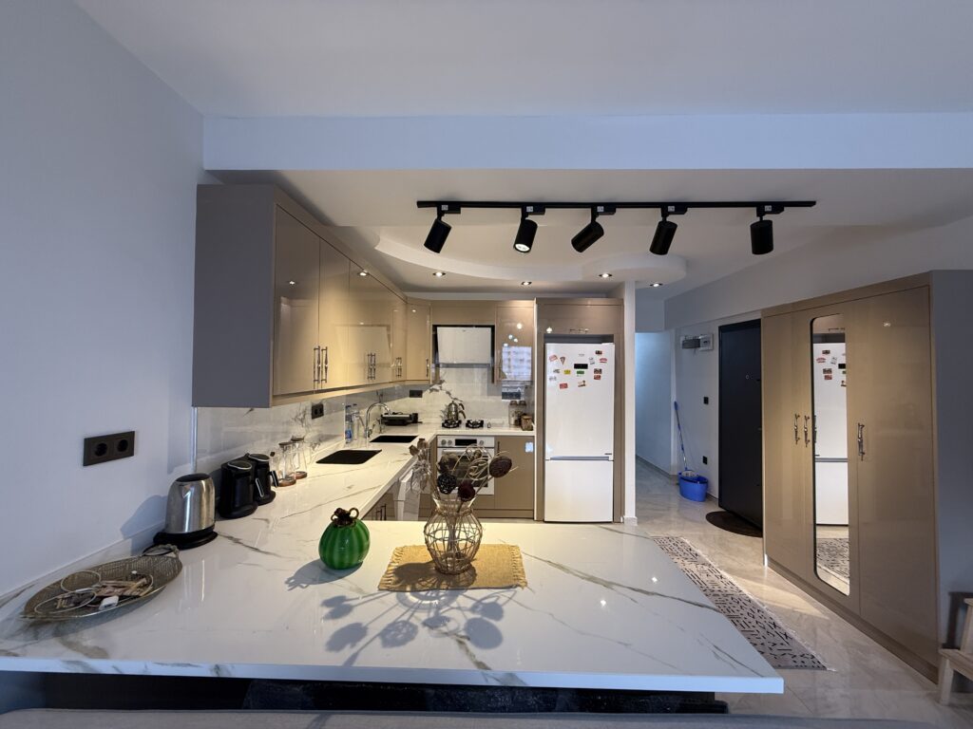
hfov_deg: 102.1
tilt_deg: +0.8
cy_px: 364
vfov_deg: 85.7
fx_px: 394
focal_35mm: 14
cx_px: 486
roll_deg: -1.0
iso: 125
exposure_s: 1/100
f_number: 2.2
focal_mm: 2.22
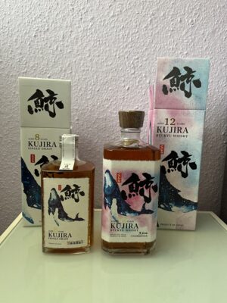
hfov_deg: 53.1
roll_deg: -1.8
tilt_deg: -10.2
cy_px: 152
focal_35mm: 26
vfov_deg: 67.3
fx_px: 227
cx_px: 114
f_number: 1.6
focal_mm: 5.1
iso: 200
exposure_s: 1/60
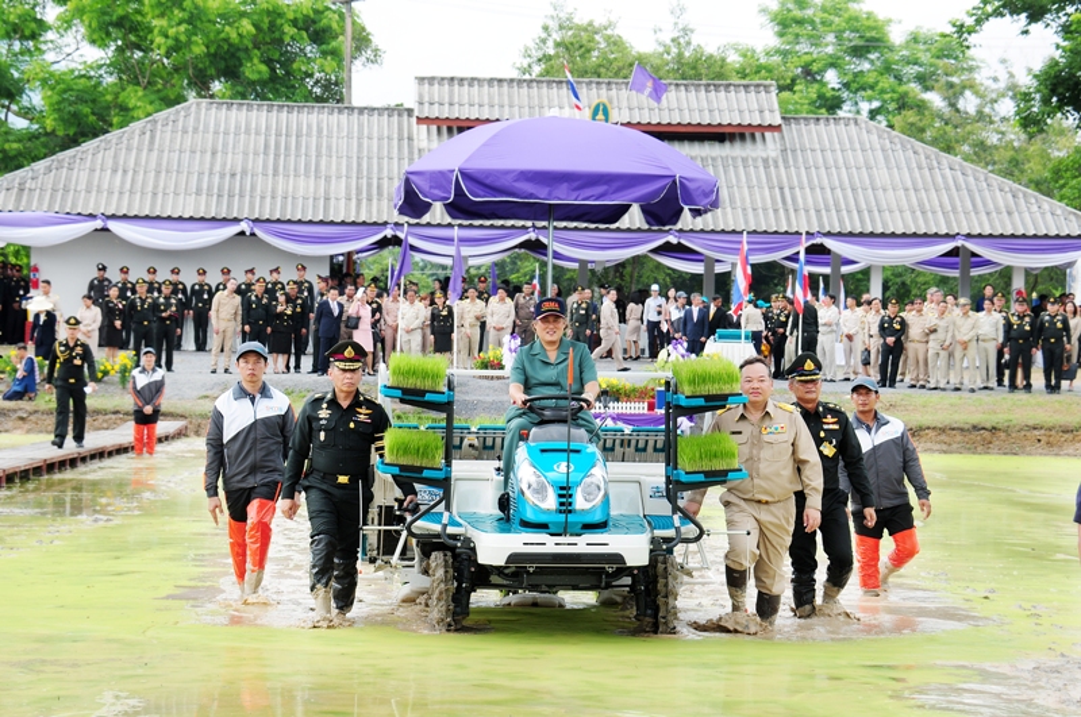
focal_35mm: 102
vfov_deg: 13.4
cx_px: 540
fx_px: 3058
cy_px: 358
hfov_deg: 20.0
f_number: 8
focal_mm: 68
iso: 160
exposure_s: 1/125
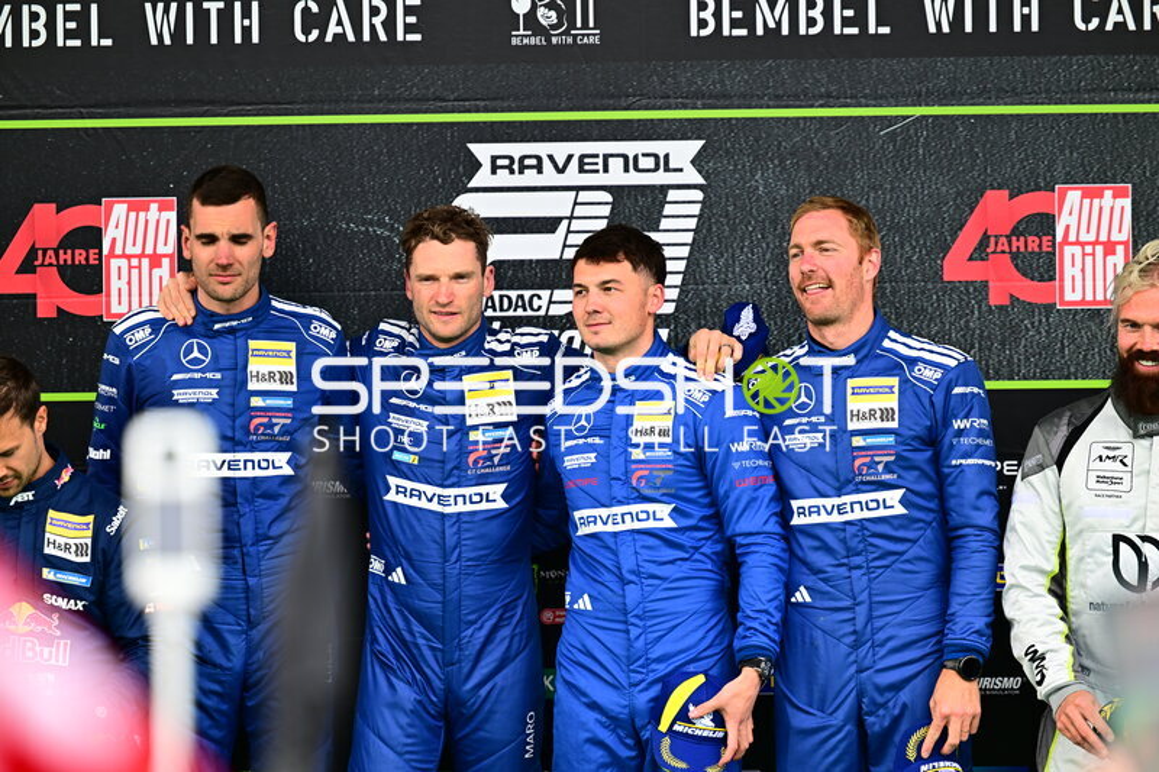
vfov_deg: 6.5
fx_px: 6759
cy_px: 386
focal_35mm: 210
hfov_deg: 9.8
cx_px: 580
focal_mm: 210
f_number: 4
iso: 360
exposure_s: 1/500
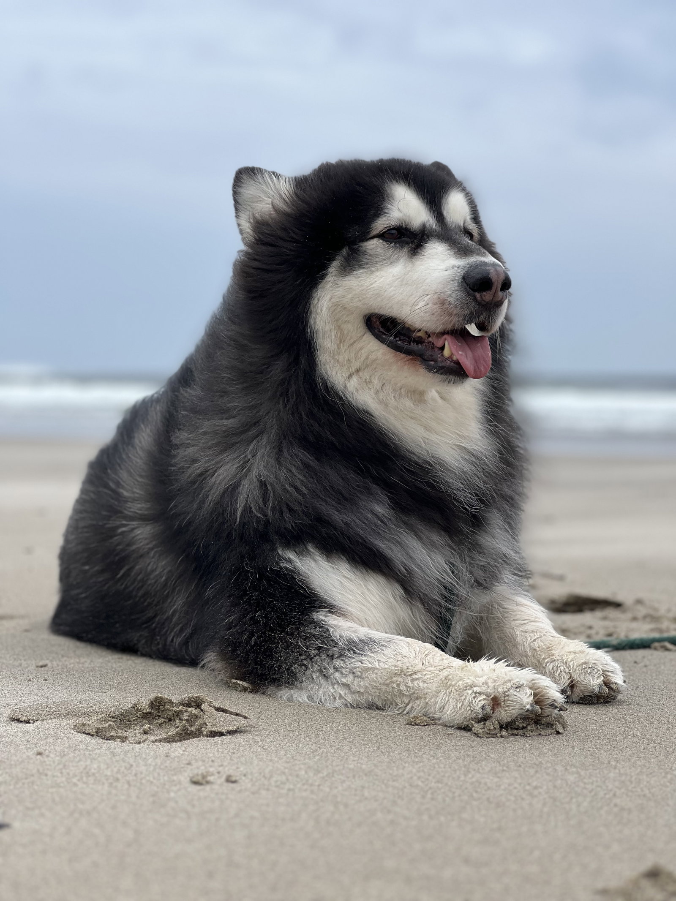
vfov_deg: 25.3
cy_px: 450
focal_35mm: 77
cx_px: 338
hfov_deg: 19.1
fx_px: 2005
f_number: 2.8
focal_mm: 9
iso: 32
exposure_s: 1/384
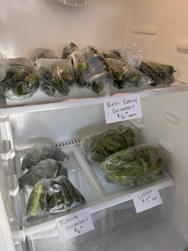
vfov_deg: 65.3
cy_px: 118
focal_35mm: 27
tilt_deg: -25.6
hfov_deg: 51.4
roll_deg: +0.3
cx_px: 97
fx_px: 195
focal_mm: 6.76
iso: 64
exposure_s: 1/155
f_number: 1.78
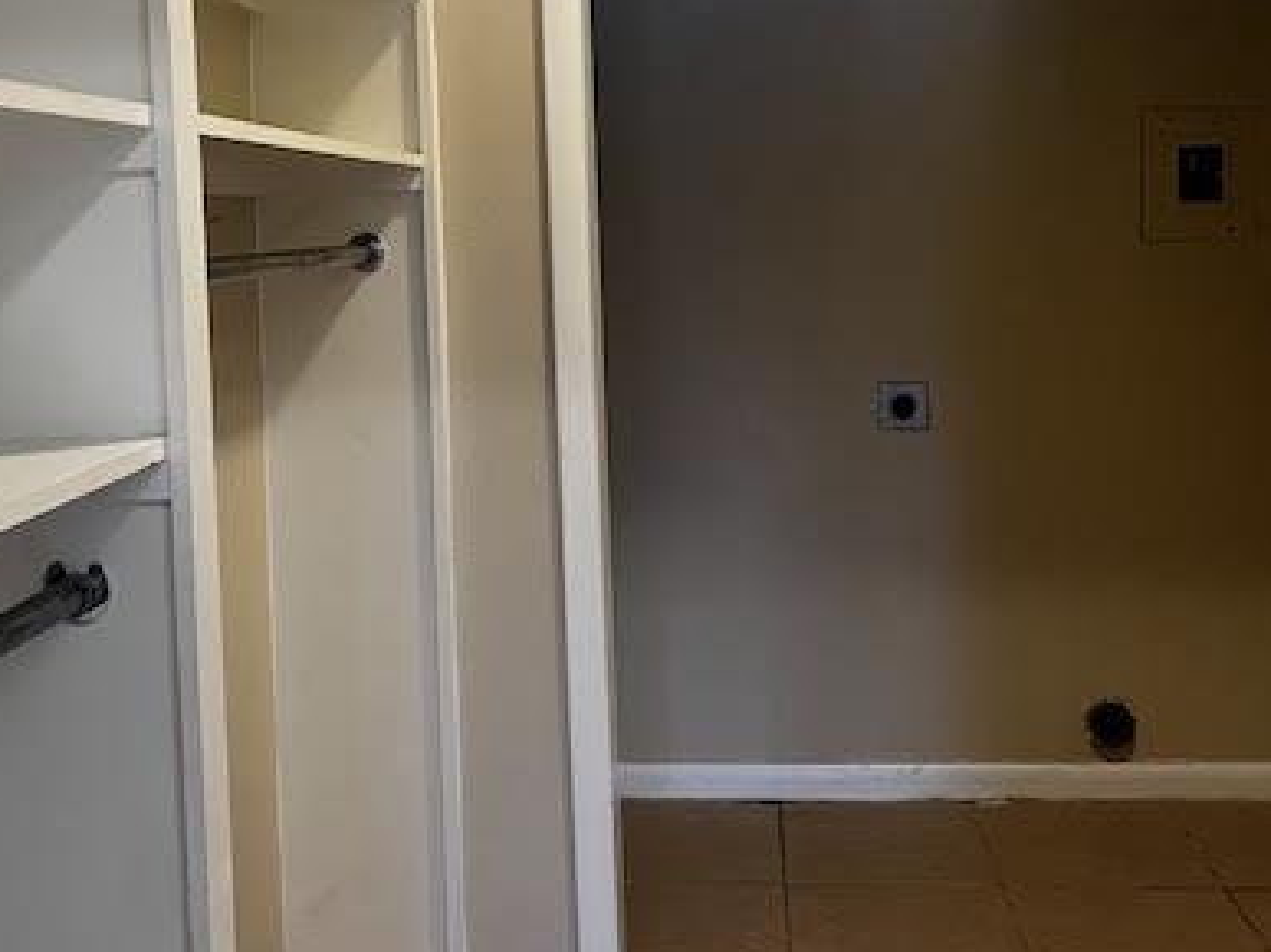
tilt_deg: -2.9
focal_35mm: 43
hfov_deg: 43.9
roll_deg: +2.4
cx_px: 608
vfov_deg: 33.2
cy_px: 302
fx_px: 1578
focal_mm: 5.1
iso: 400
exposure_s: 1/60
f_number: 1.6
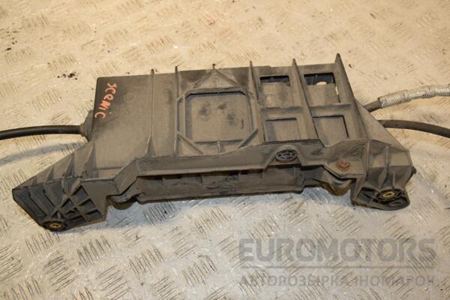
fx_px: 469
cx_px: 225
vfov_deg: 35.5
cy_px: 150
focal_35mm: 38
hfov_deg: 51.3
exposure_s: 1/200
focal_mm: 25
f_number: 7.1
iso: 800
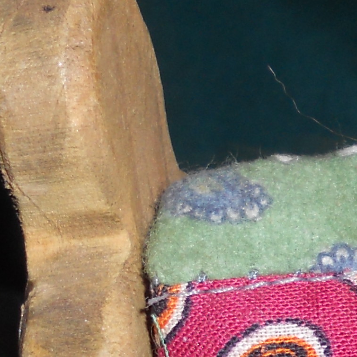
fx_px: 1750
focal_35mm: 150
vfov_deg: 11.6
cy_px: 328
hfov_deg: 11.4
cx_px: 431
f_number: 8.8
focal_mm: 5.8
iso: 80
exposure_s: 1/25
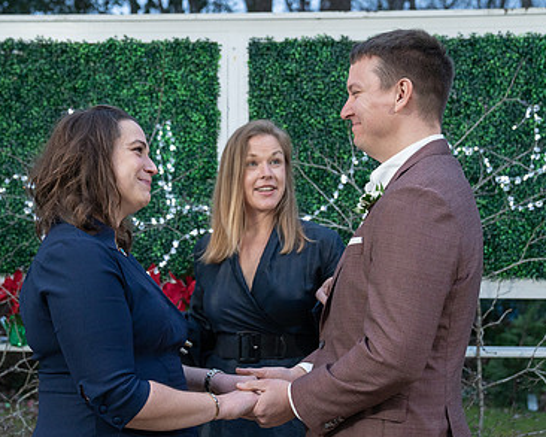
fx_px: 1067
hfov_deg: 28.7
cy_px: 292
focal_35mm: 66
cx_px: 229
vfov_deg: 23.1
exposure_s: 1/100
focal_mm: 40
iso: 2000
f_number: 3.5
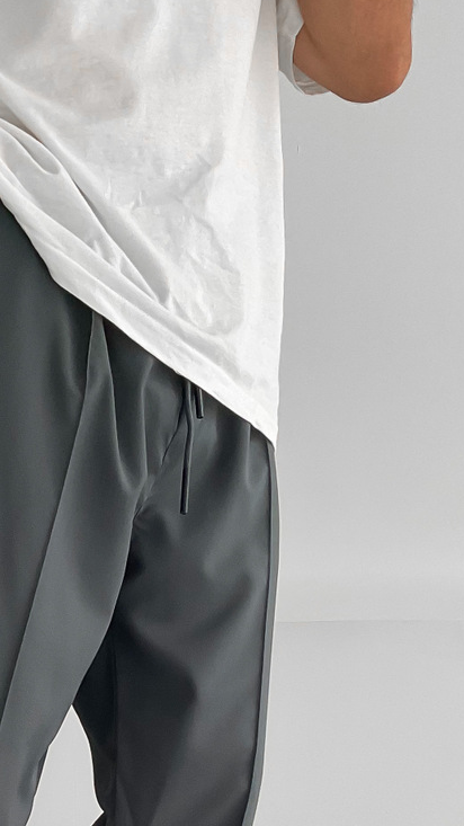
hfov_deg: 17.1
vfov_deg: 28.7
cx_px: 18
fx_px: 1510
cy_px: 817
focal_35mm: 69
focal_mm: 3
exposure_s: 1/120
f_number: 1.8
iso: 50
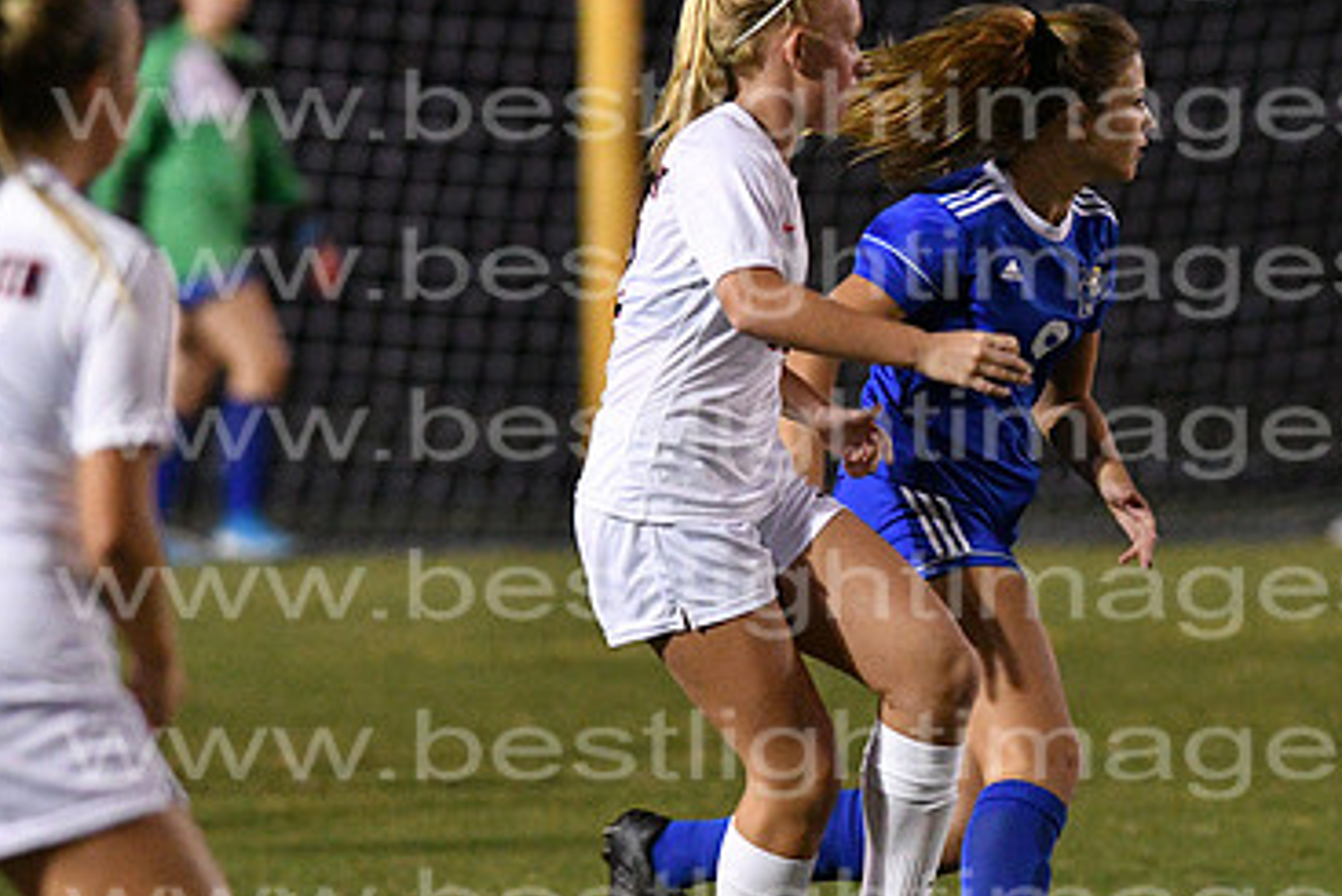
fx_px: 26514
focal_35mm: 711
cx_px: 892
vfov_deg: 1.9
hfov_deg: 2.9
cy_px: 514
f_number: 3.5
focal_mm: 300
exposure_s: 1/640
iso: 10000
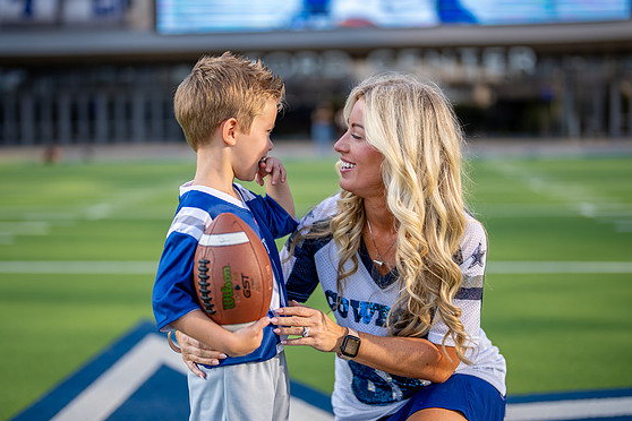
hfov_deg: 34.5
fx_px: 1018
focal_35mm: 58
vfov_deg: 23.4
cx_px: 288
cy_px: 231
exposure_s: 1/3200
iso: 125
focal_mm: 50
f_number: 1.2
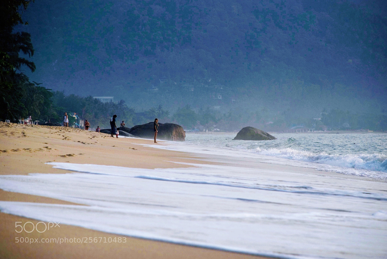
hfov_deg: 10.1
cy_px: 130
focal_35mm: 202
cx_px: 194
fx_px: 2179
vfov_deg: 6.8
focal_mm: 135
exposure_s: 1/500
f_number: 5.6
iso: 160
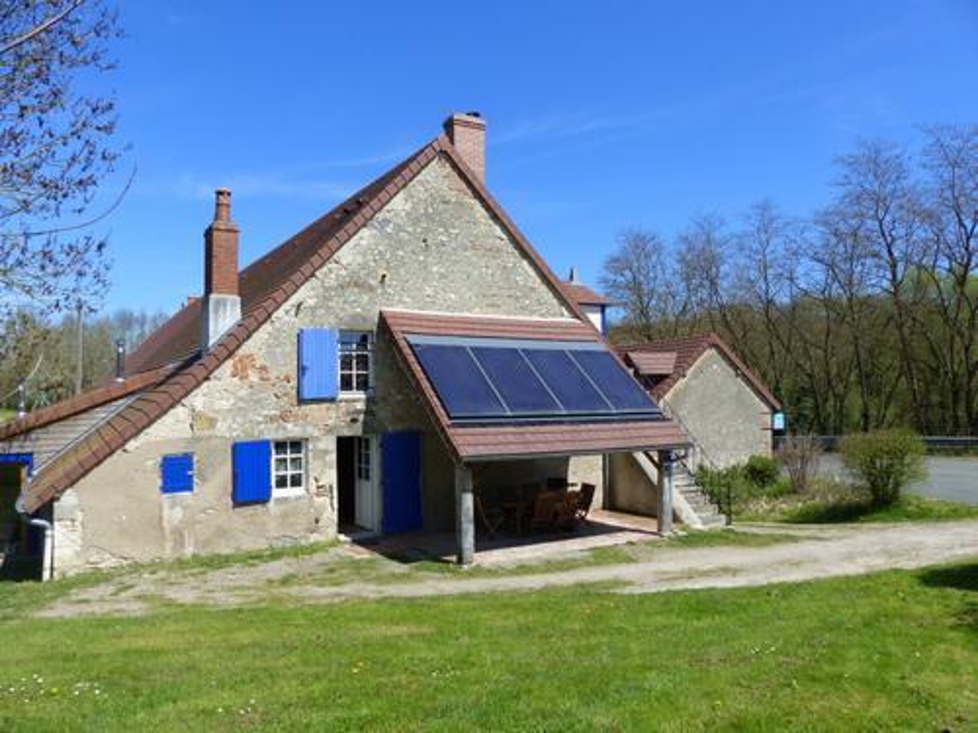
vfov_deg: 54.9
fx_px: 706
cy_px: 366
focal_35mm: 25
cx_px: 489
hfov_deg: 69.4
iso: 100
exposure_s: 1/800
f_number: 4
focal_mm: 4.5
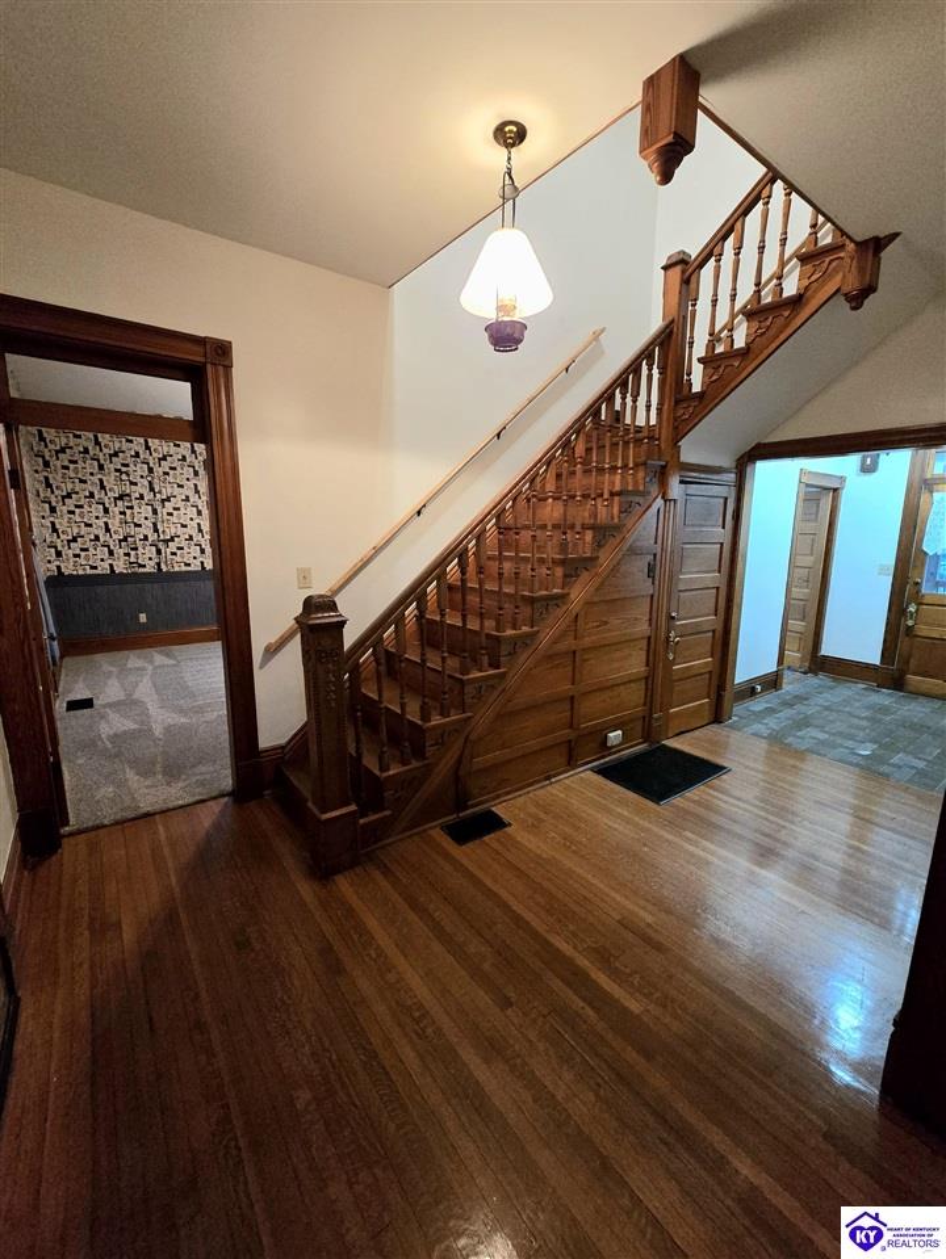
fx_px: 473
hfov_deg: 90.0
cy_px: 630
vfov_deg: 106.2
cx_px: 473
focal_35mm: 13
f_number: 2.2
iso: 1000
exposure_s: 1/60.2
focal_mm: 2.2
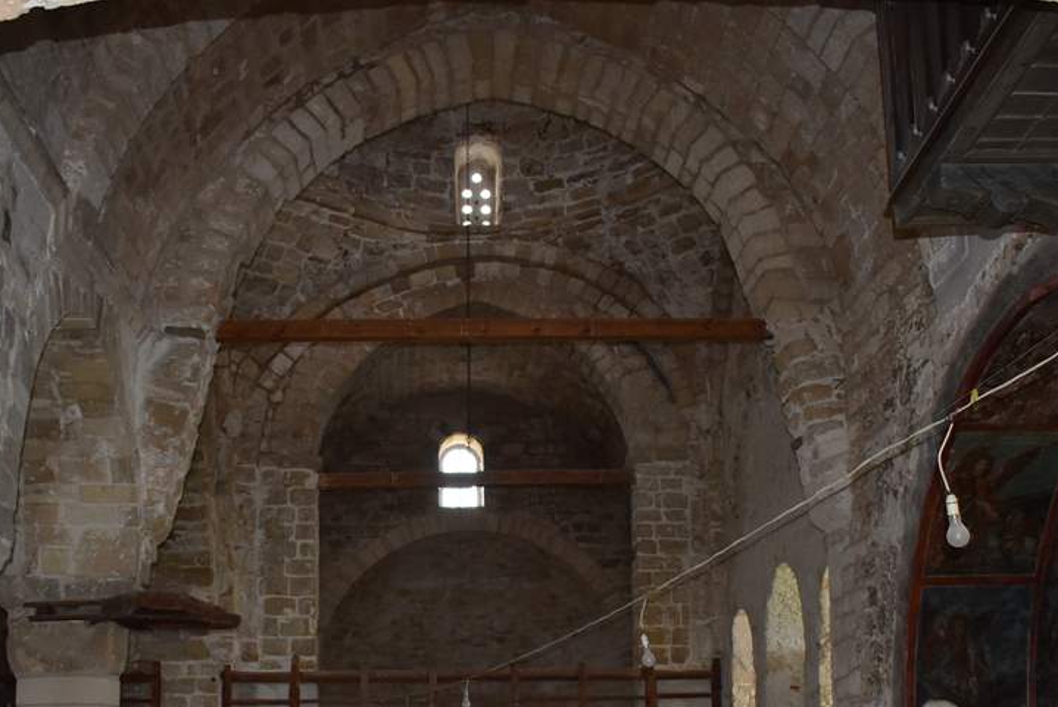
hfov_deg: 43.6
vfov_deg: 29.4
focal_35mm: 45
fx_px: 1323
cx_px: 542
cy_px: 542
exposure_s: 1/160
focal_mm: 18
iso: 800
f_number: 3.5
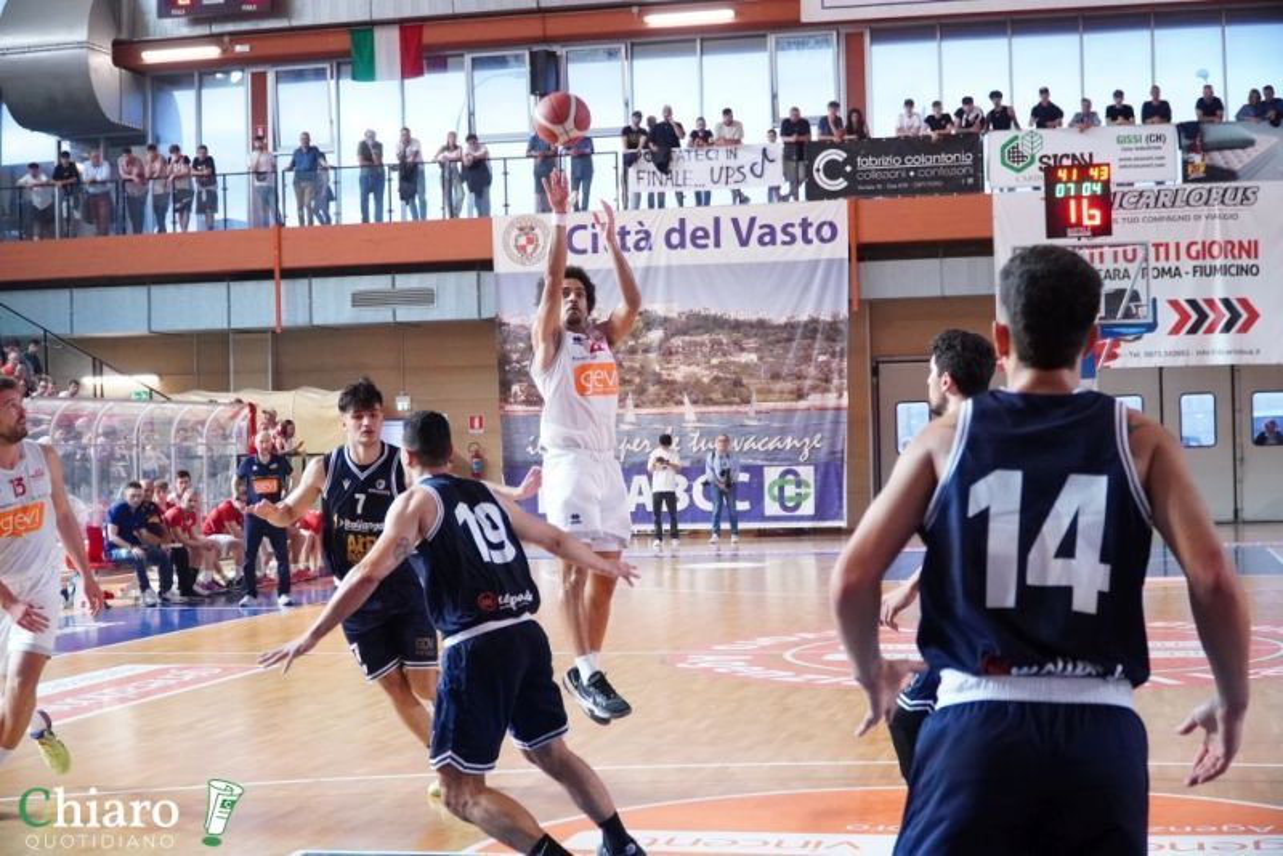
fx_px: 1979
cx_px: 642
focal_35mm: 56
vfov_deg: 24.4
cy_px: 428
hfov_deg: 35.9
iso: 5000
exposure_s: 1/500
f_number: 4
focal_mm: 37
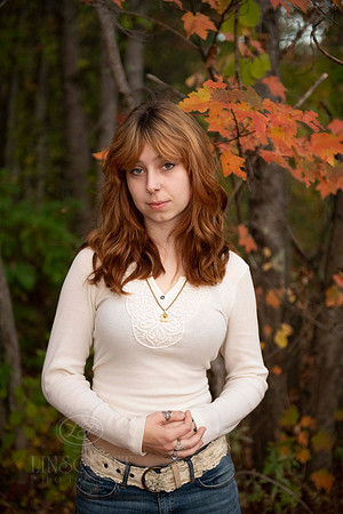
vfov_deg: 33.4
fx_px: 857
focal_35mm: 60
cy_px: 257
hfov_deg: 22.6
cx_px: 172
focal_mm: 60
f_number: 2.8
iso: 2000
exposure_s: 1/1600
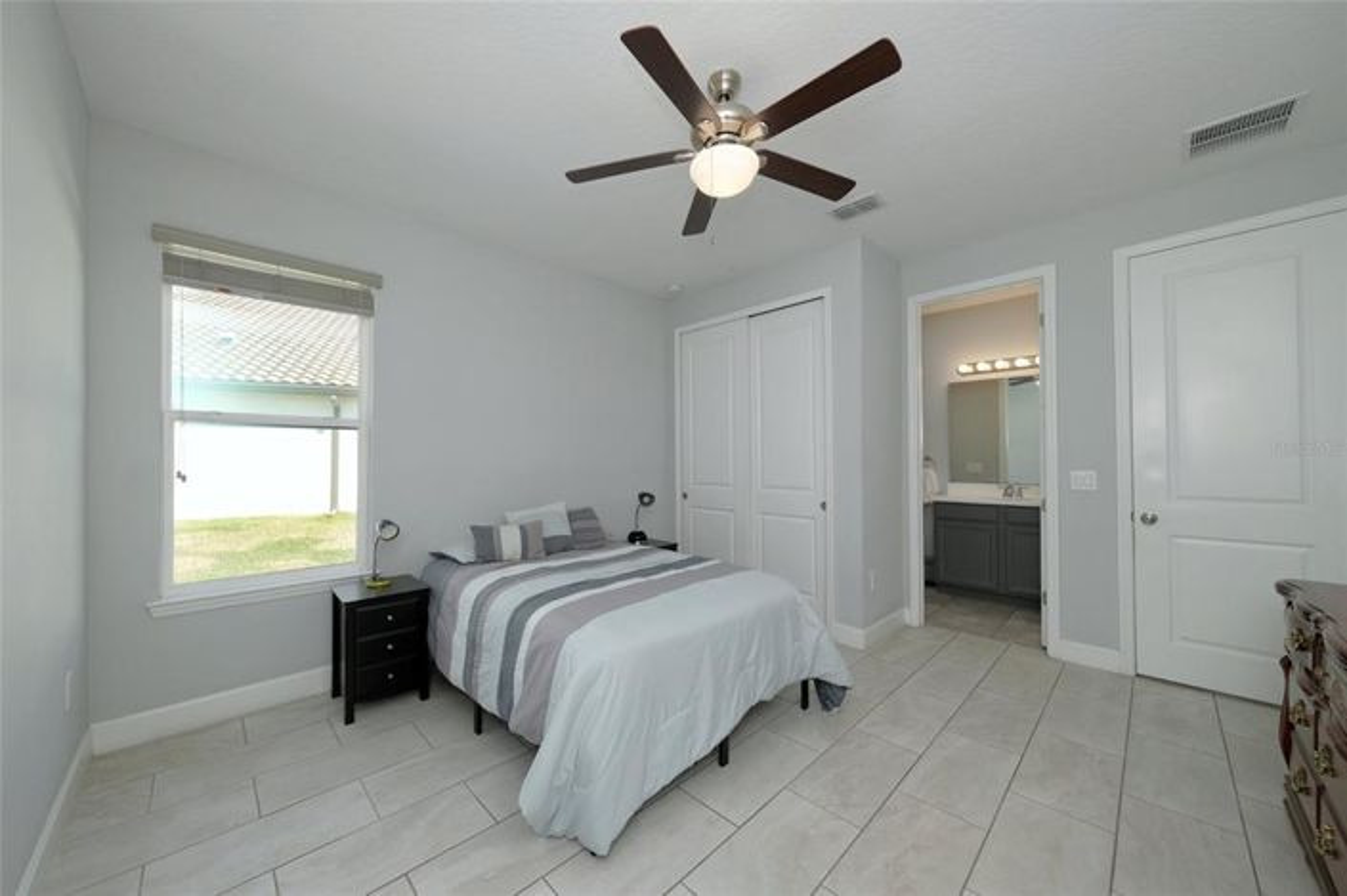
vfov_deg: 89.9
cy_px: 448
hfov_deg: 112.7
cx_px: 674
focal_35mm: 12
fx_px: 449
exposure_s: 1/15
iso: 320
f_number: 5
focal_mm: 8
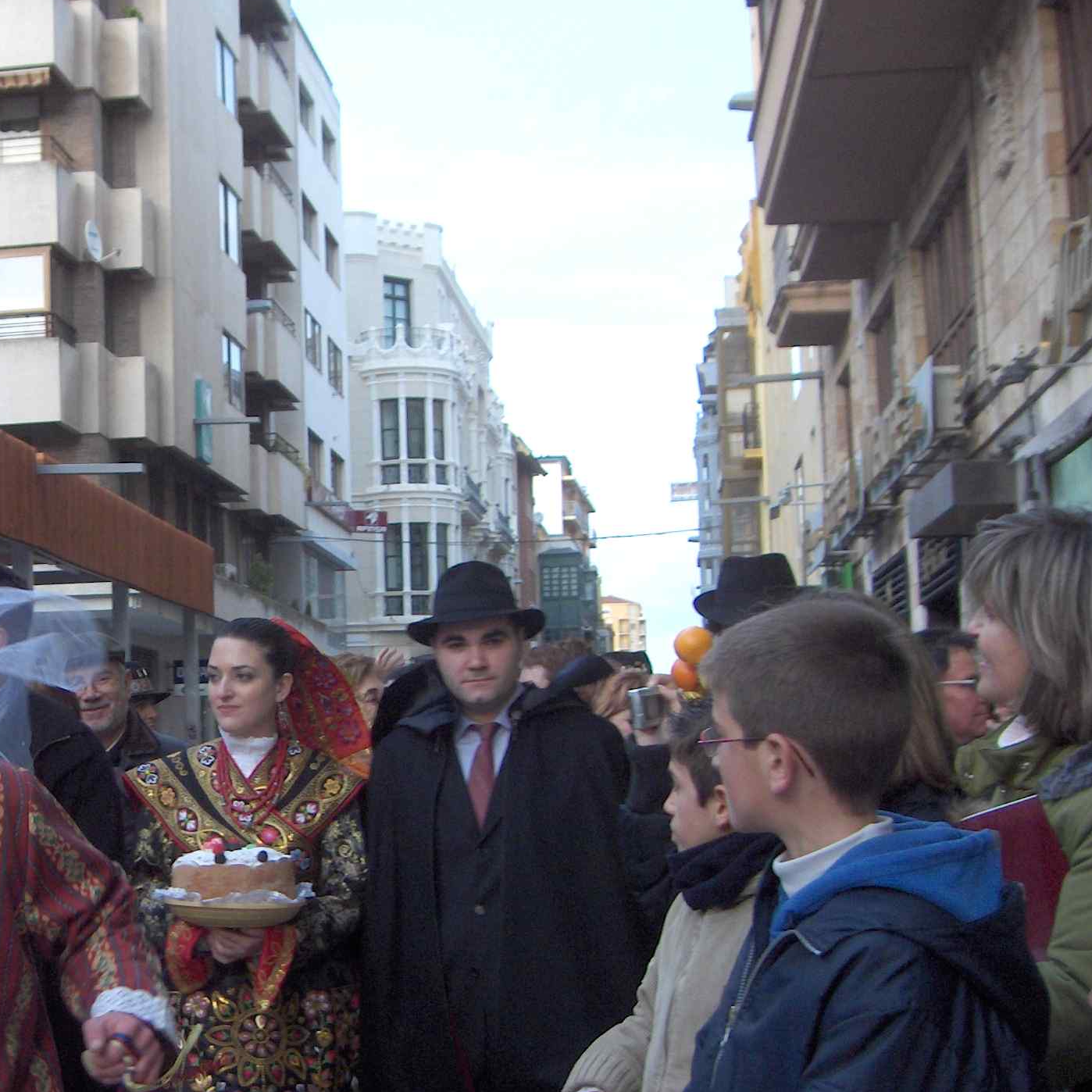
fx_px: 2284
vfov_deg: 26.8
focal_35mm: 64
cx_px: 125
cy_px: 675
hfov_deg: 26.1
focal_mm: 8
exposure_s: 1/89.8
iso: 200
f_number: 2.8
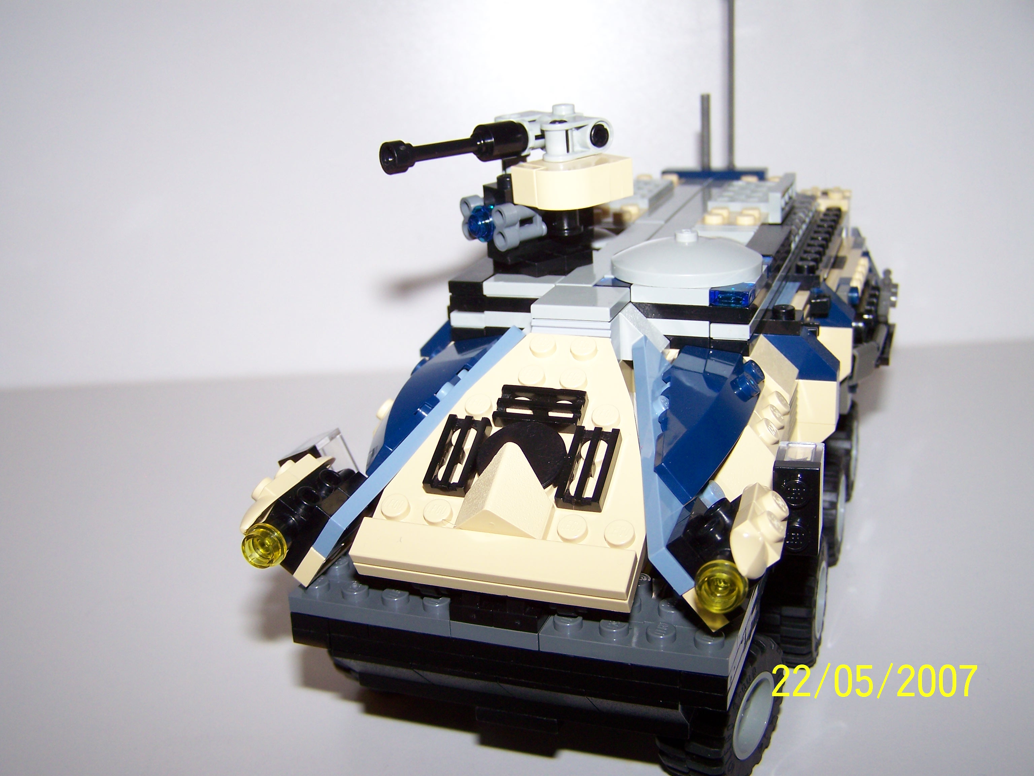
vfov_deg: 37.7
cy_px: 388
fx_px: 1135
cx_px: 517
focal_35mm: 38
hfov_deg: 49.0
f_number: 2.8
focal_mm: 6.3
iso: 80
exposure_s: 1/40
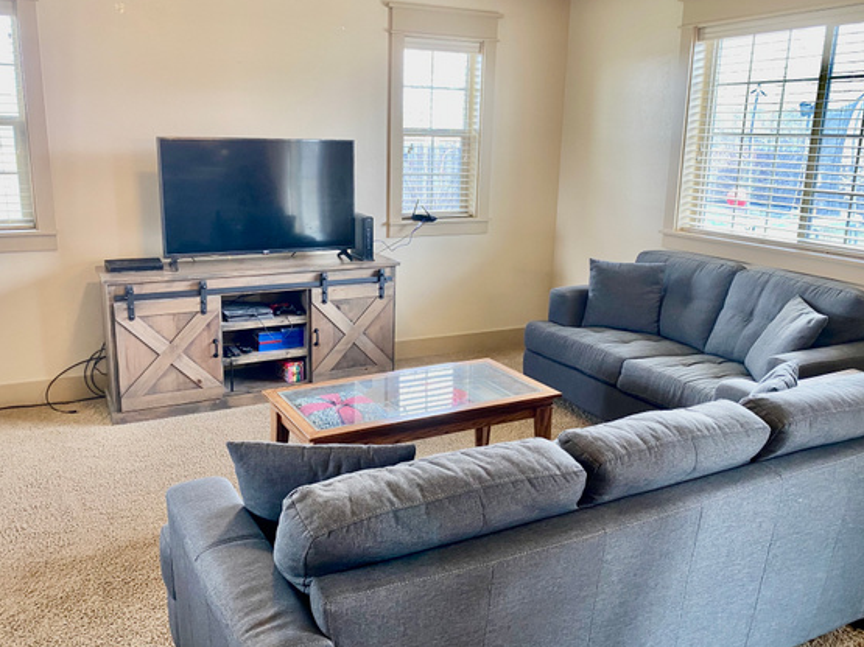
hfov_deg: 60.0
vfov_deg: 46.8
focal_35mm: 30
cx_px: 422
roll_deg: -1.2
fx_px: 749
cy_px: 313
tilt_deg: -14.9
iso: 100
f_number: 1.8
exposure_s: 1/60
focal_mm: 4.25
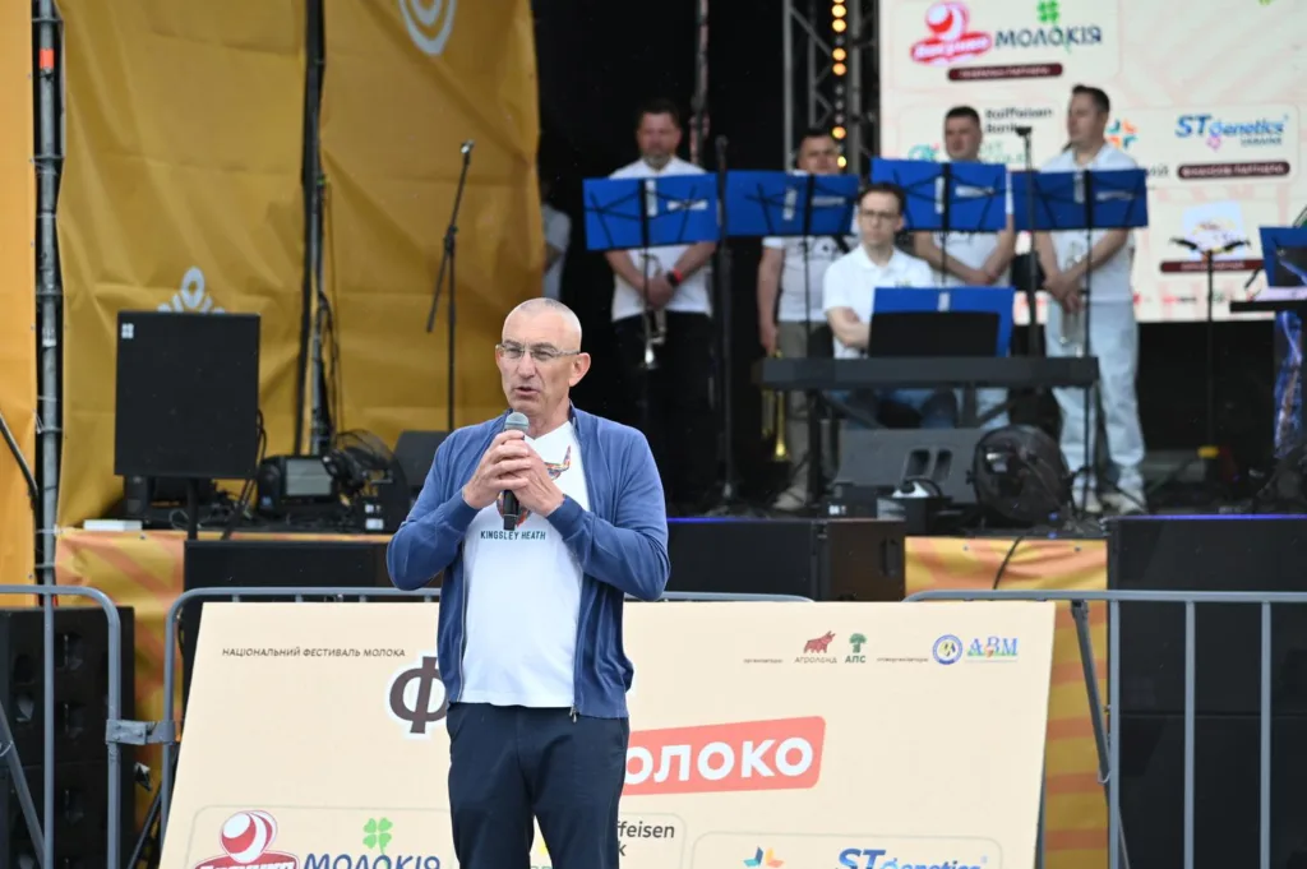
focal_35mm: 120
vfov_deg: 11.4
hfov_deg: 17.1
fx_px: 4353
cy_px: 434
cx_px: 654
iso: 400
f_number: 4
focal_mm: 120
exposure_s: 1/500
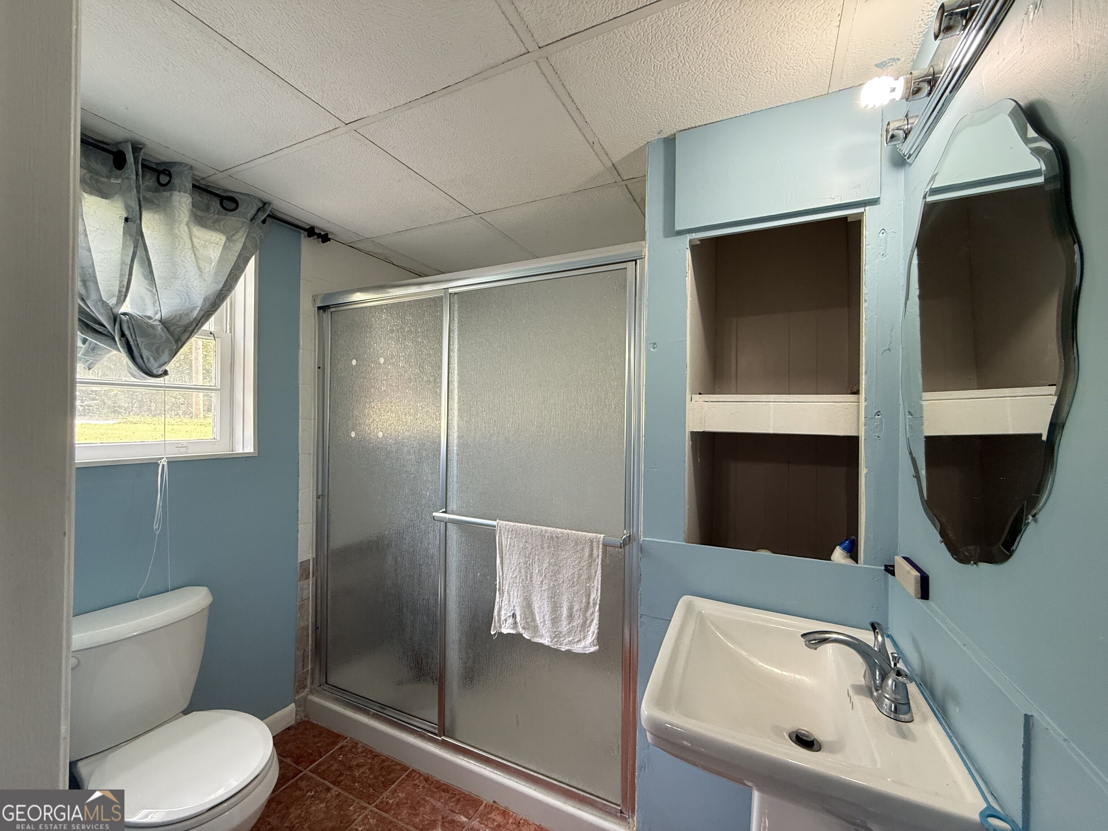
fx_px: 448
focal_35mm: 14
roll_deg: -0.9
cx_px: 554
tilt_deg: +0.4
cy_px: 416
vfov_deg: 85.7
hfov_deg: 102.1
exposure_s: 1/120
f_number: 2.2
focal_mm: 2.22
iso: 320
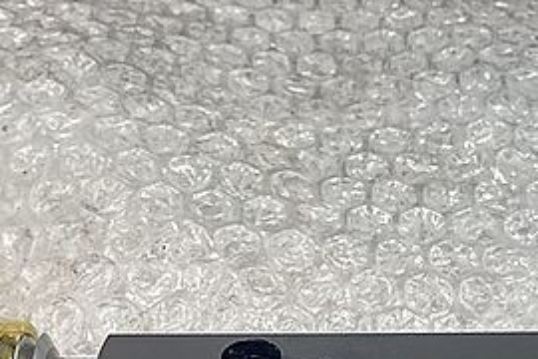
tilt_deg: -45.2
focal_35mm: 69
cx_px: 317
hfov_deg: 29.2
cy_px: 417
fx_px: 1031
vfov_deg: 18.8
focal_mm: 3.99
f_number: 1.8
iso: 160
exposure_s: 1/60
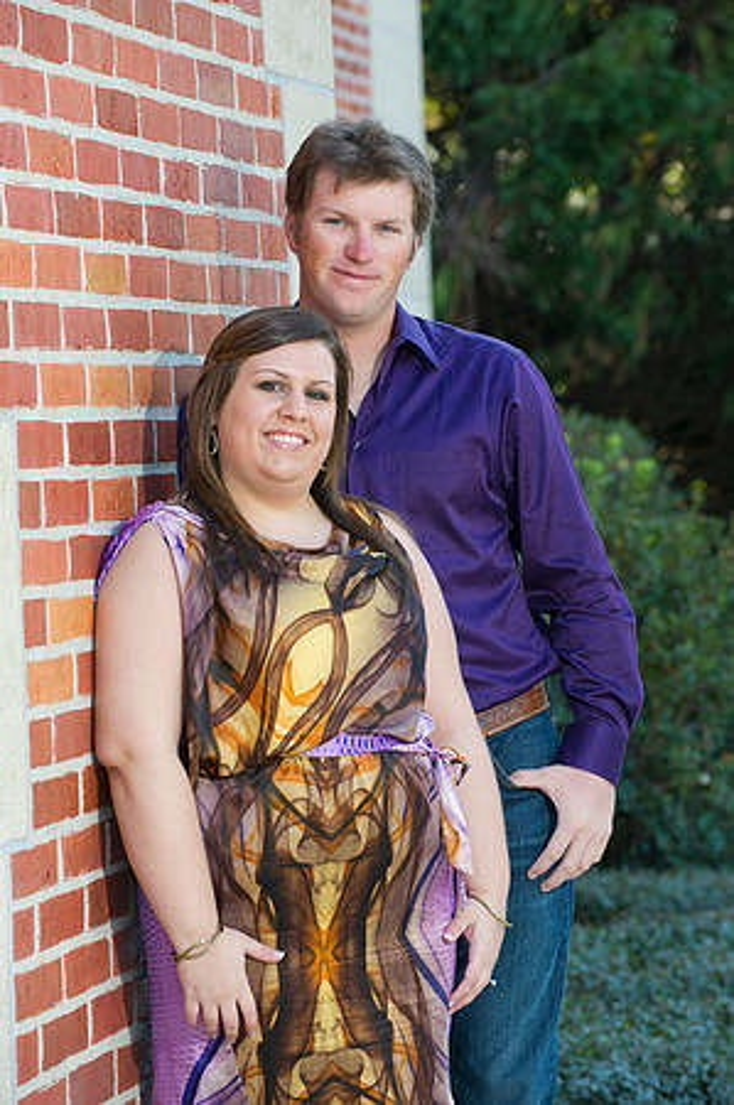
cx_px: 367
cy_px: 552
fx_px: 4598
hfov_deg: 9.1
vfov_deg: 13.7
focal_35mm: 150
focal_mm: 150
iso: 400
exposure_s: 1/80
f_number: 5.6
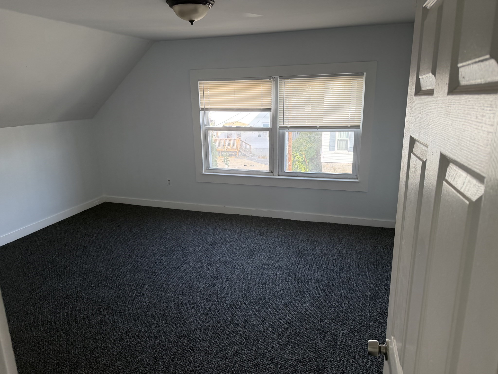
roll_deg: +1.3
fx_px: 345
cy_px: 187
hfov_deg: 71.6
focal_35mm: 24
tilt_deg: -14.2
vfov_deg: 56.8
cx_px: 249
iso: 160
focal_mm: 6.76
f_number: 1.78
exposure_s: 1/215
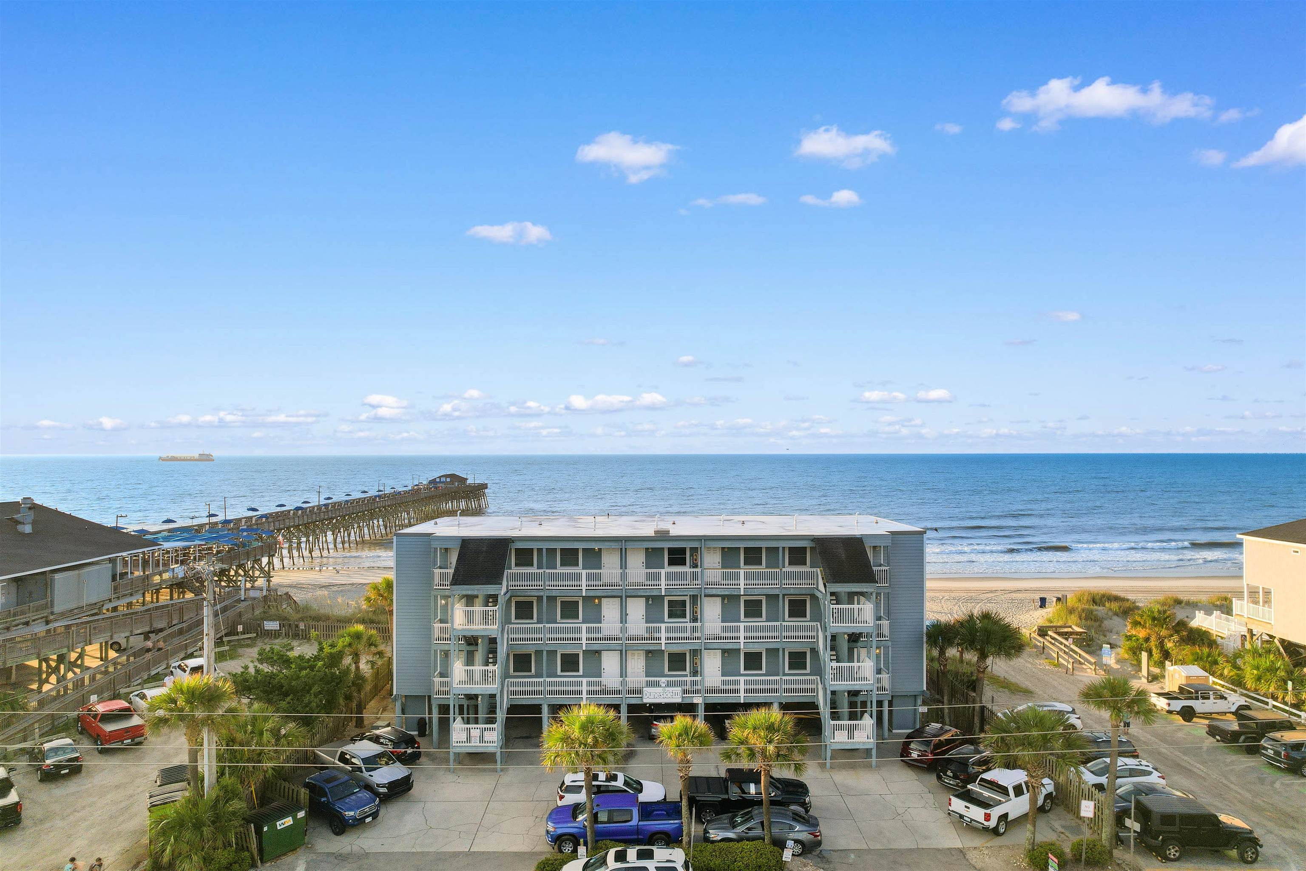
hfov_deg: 78.6
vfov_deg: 57.2
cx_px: 653
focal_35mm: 22
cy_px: 436
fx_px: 798
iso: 100
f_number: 2.8
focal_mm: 8.38
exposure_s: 1/180
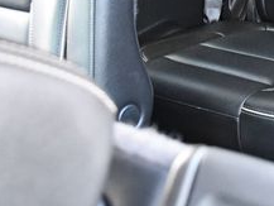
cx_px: 400
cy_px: -29
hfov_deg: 17.5
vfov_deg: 14.2
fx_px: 808
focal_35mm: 102
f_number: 3.5
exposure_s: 1/125
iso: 3200
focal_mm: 18
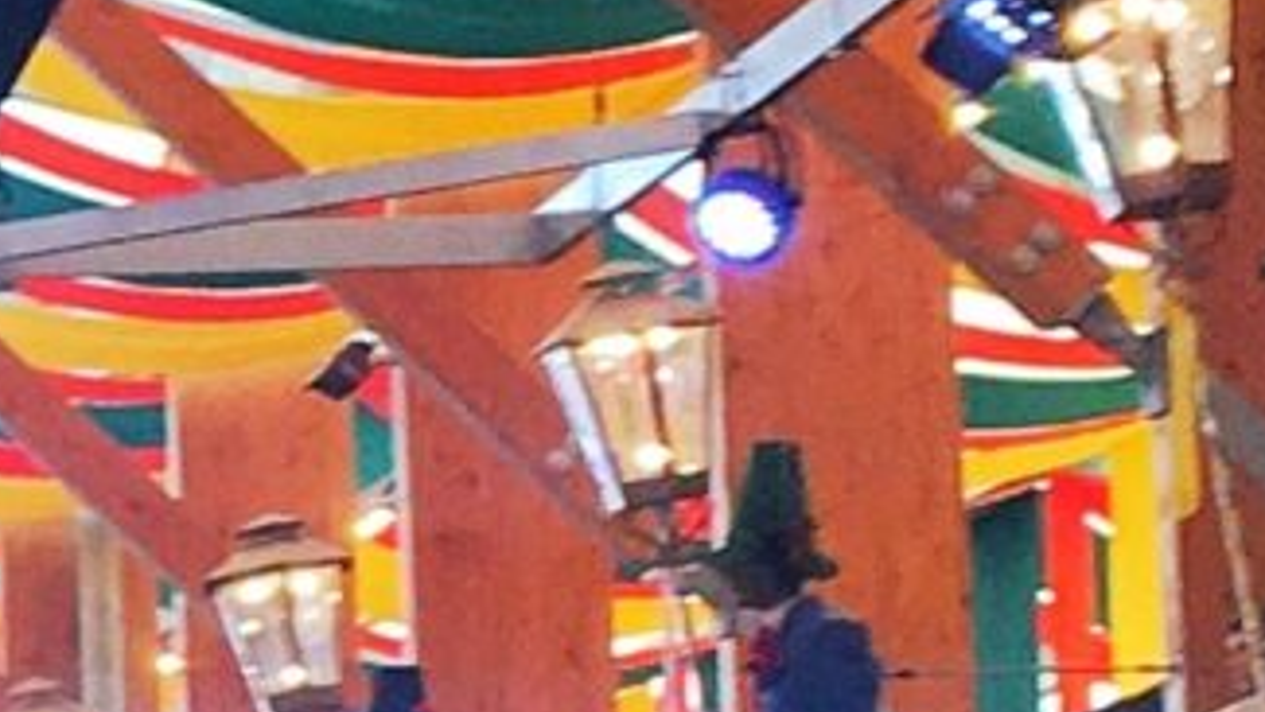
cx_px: -1806
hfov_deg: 8.0
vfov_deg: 4.9
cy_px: 587
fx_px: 8354
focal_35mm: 249
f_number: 2.2
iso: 32
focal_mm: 4.15
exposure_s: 1/100
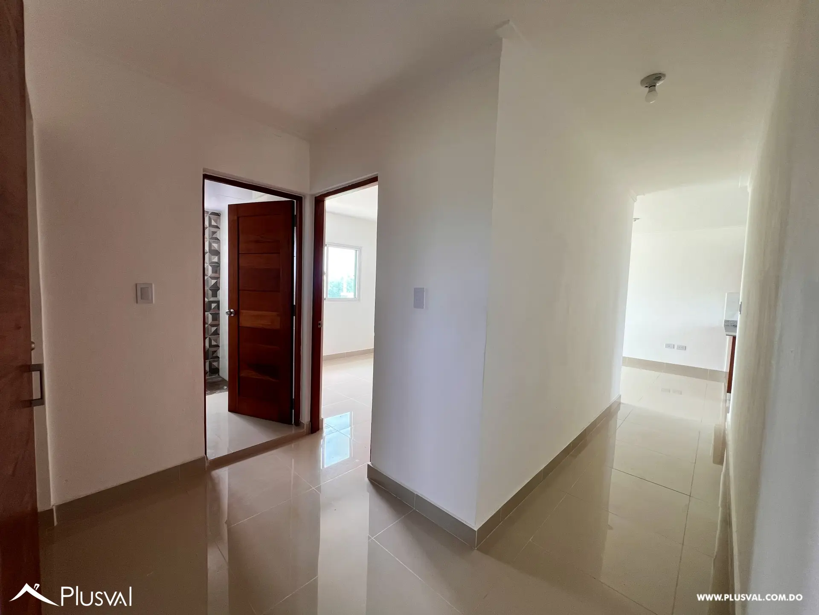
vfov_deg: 89.9
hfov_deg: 106.2
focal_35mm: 13
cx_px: 410
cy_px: 308
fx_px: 308
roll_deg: -2.0
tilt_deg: -4.2
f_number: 1.8
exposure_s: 1/99
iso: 64
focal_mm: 1.57
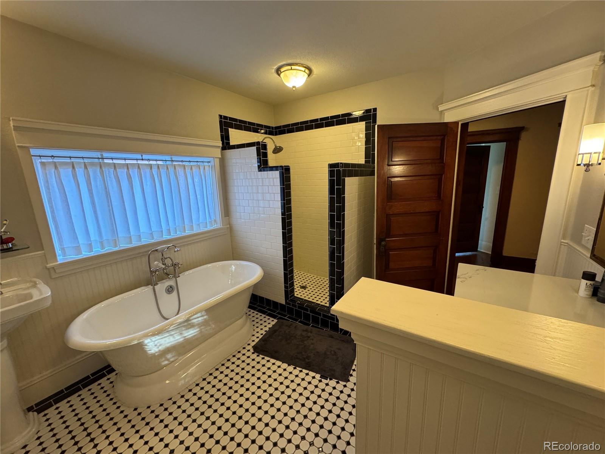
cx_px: 302
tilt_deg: -11.9
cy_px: 227
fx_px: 245
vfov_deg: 85.7
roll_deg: +2.0
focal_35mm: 14
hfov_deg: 102.1
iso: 400
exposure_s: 1/60
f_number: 2.2
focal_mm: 2.22
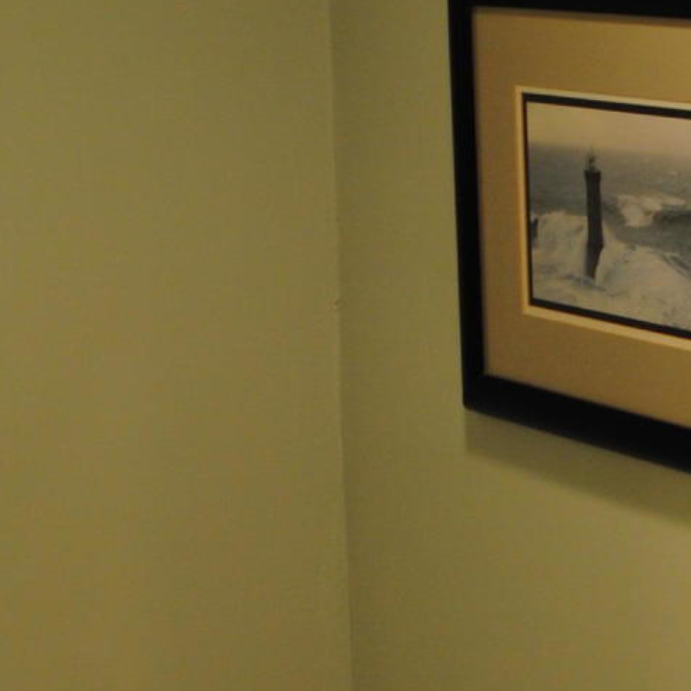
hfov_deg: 14.6
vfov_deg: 14.7
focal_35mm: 118
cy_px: 507
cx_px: 658
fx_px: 2665
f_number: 4
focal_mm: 22
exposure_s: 1/60
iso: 200
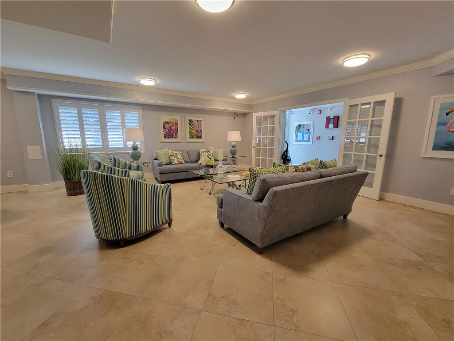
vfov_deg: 89.9
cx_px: 227
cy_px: 170
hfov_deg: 106.2
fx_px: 170
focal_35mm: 13
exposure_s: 1/60
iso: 125
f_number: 2.2
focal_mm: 2.2
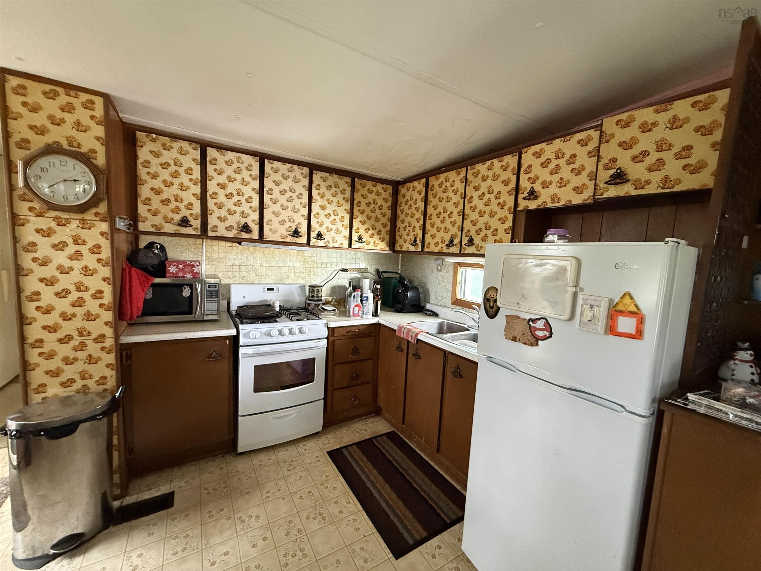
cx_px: 380
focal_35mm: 14
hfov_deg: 102.1
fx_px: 308
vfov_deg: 85.7
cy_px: 286
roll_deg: -3.5
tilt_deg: -5.1
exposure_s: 1/60
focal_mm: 2.22
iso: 640
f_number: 2.2
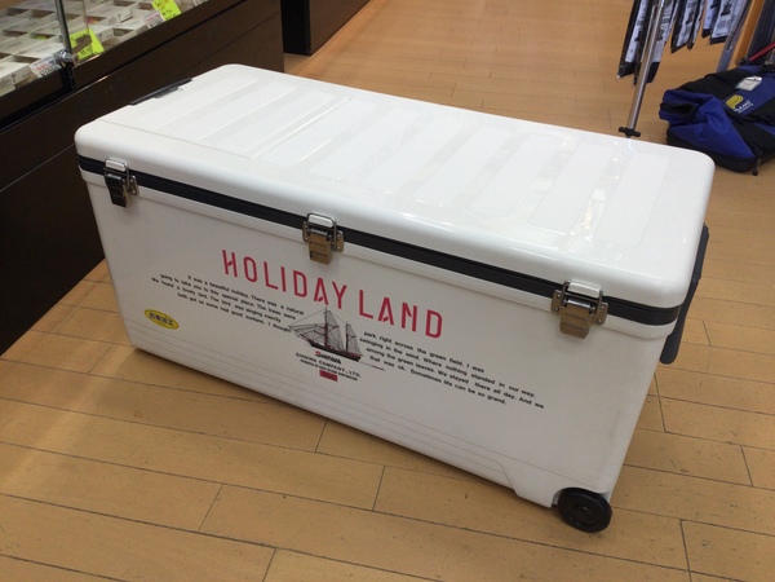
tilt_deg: -36.3
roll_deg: -2.0
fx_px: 694
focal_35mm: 31
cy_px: 291
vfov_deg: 45.4
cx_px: 388
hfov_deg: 58.4
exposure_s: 1/60
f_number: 2.4
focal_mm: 3.3
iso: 32
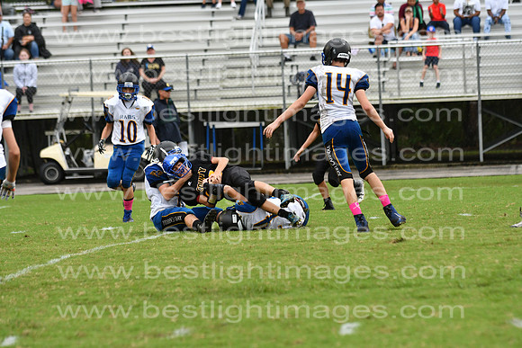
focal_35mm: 210
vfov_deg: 6.5
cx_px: 261
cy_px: 174
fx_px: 3046
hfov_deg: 9.8
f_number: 3.5
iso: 1000
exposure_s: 1/2500
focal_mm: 140
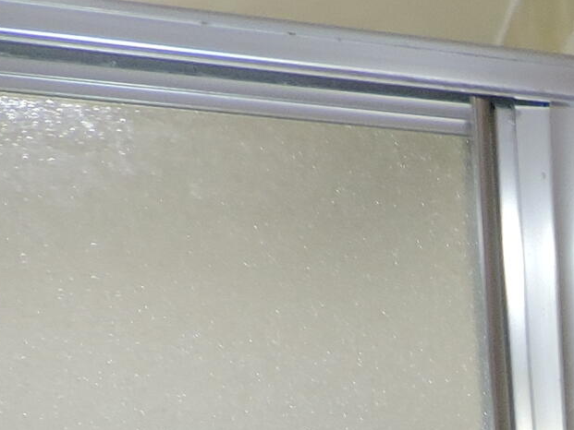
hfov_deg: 14.7
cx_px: 1062
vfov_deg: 10.9
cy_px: 1014
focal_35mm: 116
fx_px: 1924
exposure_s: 1/30
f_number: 3
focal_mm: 4.3
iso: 200
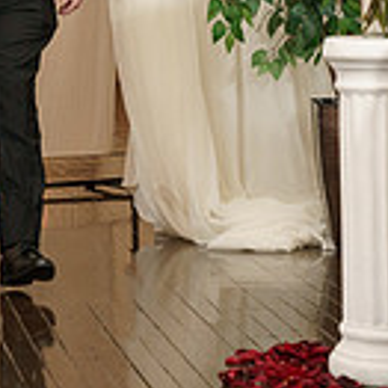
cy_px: -52
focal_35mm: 224
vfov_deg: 7.8
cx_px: -118
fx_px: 2841
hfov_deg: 7.7
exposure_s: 1/160
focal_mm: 59
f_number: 4
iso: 2000
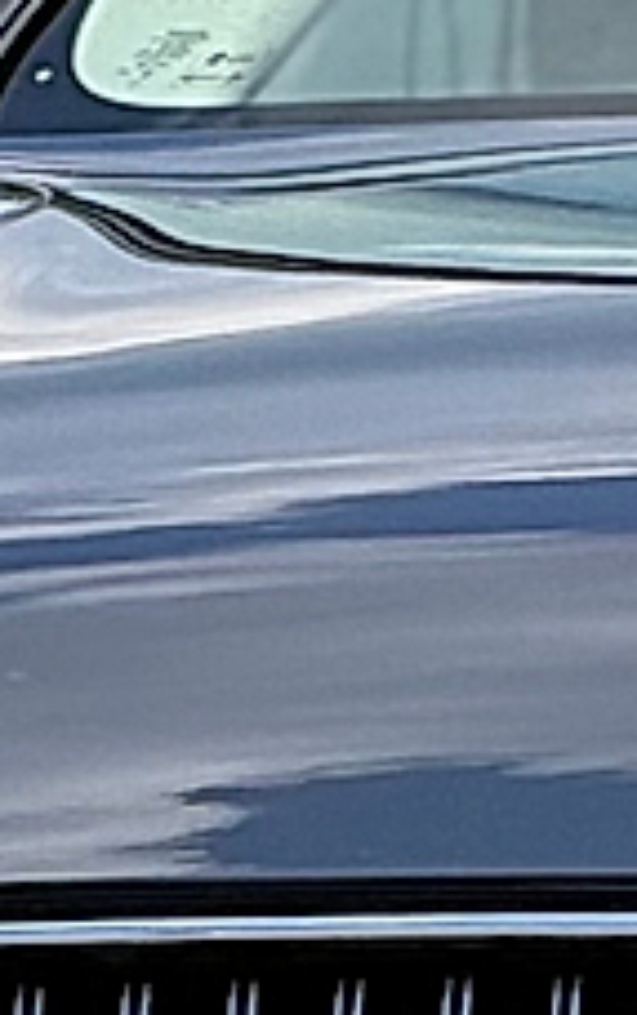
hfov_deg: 1.5
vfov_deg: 2.4
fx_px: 24687
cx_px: 1791
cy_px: 970
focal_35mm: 891
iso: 50
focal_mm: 15.66
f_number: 2.8
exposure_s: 1/840
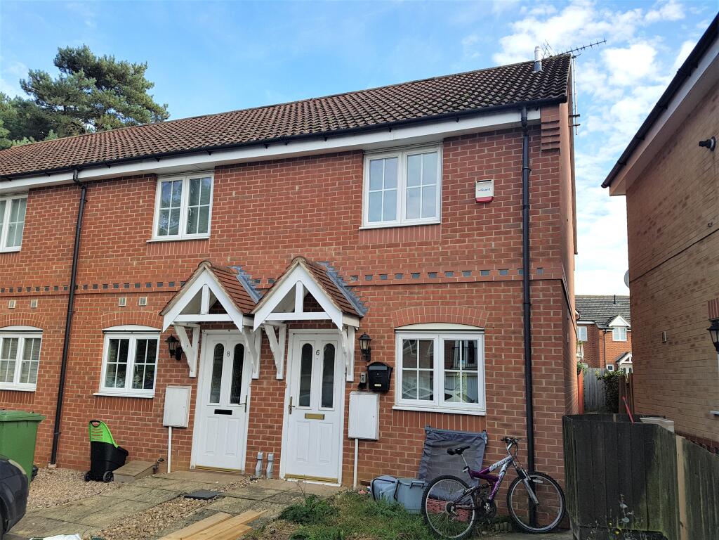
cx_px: 360
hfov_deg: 67.3
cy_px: 270
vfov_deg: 53.1
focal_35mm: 26
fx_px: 540
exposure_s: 1/1020
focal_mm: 4.2
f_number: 1.7
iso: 50
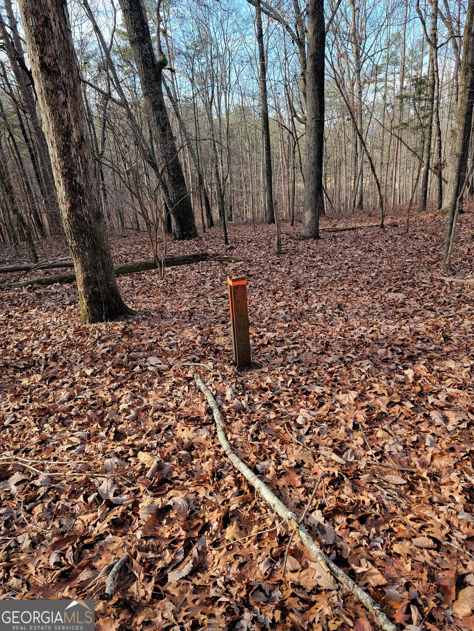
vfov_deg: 71.6
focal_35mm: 24
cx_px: 237
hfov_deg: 56.8
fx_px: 438
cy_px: 316
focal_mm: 6.7
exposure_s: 1/120
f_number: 1.8
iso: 20
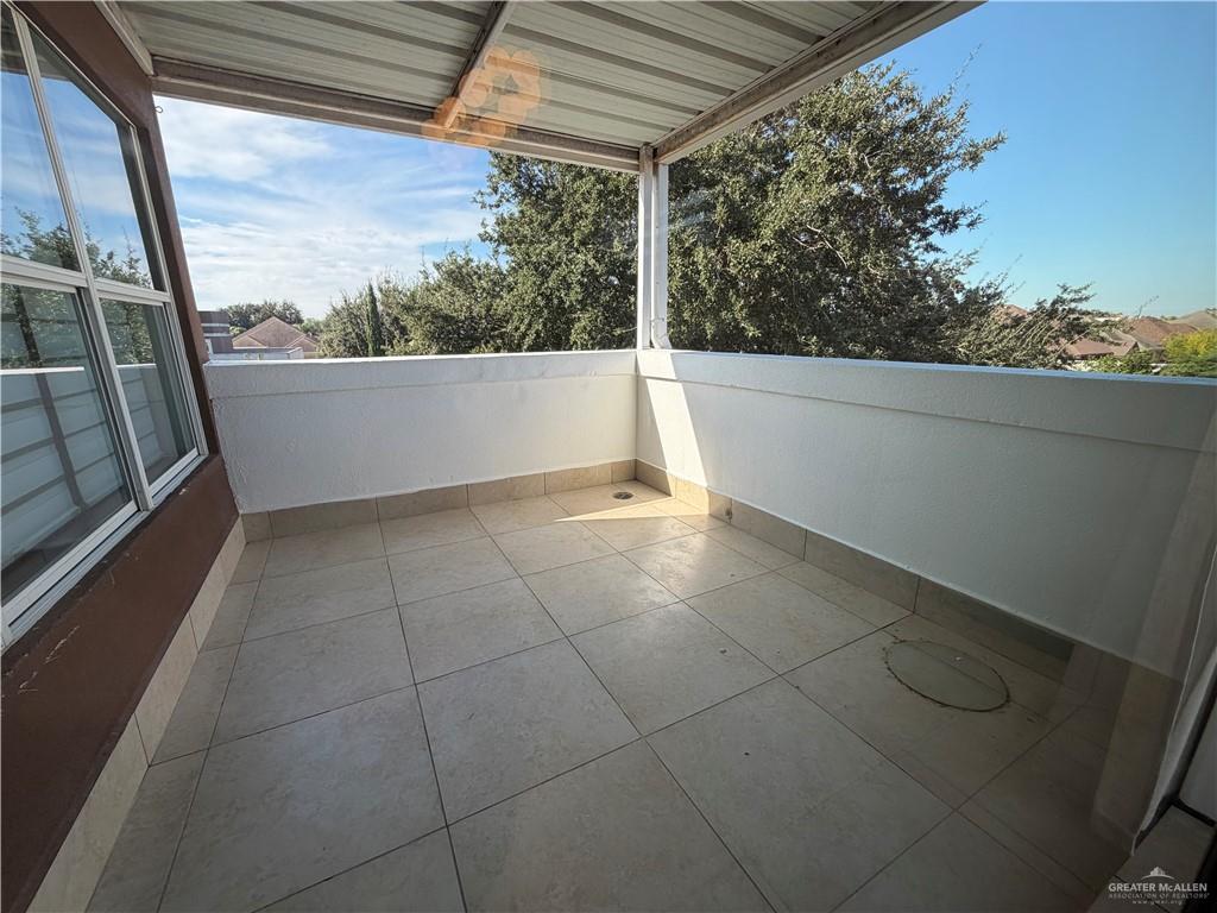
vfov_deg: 85.7
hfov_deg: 102.1
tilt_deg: -14.4
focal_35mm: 14
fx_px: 492
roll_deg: +1.3
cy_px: 456
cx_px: 608
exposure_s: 1/502
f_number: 2.2
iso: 64
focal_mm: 2.22
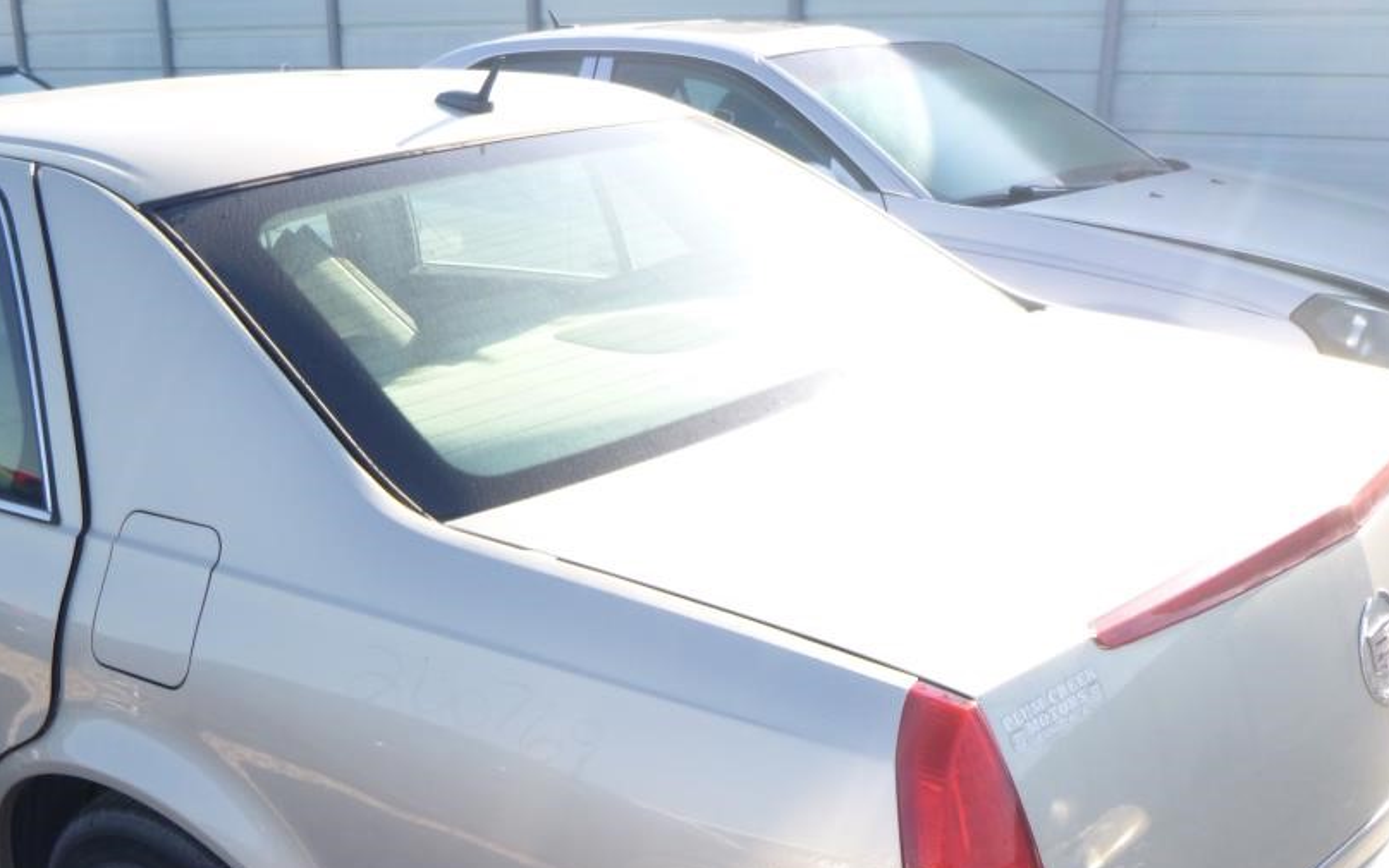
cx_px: 437
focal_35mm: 42
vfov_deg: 29.7
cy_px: 725
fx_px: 1590
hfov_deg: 46.3
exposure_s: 1/125
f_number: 3.9
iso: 100
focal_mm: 4.5
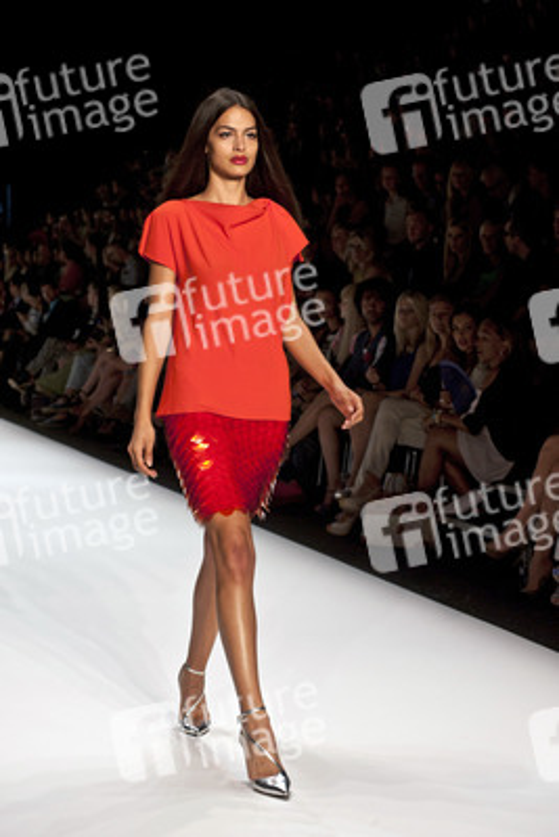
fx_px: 1862
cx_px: 280
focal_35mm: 80
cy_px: 418
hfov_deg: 17.1
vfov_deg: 25.4
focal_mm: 80
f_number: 7.1
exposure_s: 1/250
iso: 1600
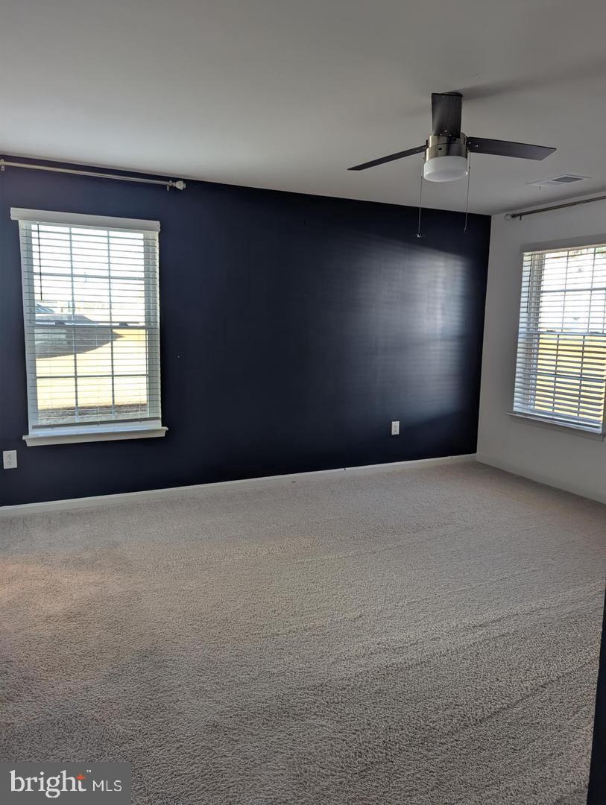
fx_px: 559
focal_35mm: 24
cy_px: 402
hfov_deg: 56.9
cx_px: 303
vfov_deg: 71.5
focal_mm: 6.81
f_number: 1.85
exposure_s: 1/147
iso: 48
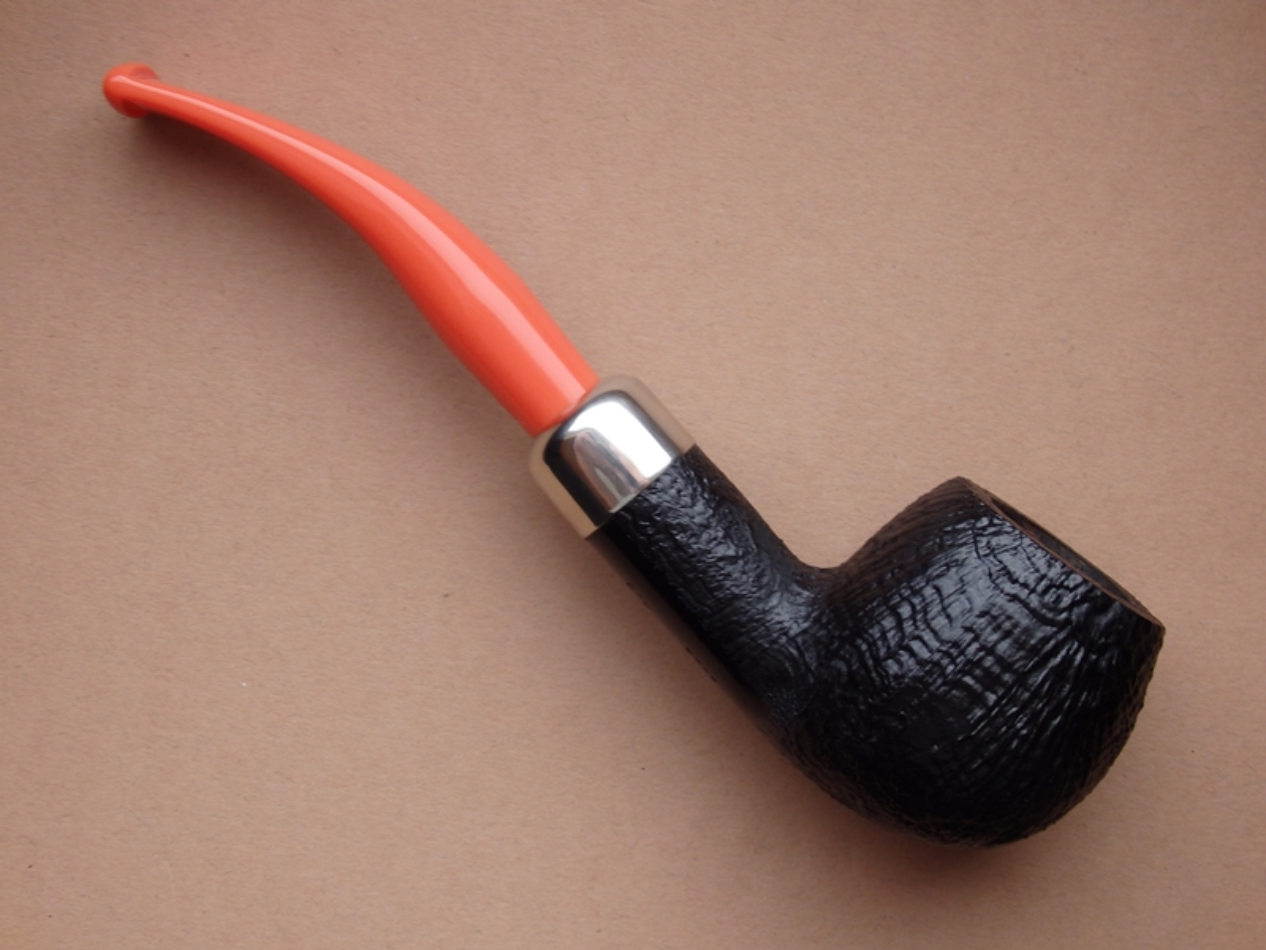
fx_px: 2194
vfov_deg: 24.4
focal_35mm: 60
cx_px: 633
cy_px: 475
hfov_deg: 32.2
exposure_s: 1/10
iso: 125
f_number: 4.2
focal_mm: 10.8
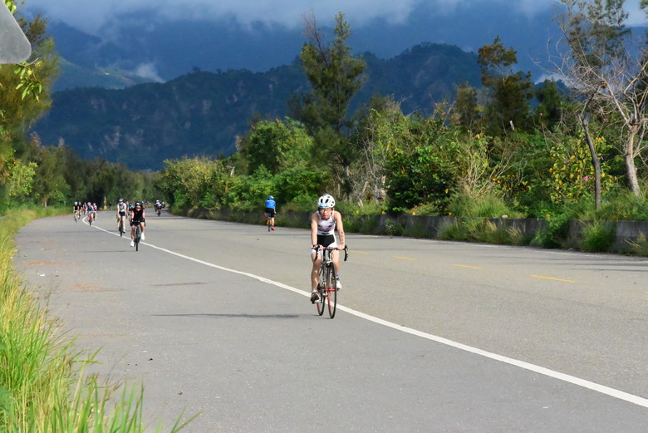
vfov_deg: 7.9
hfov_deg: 11.7
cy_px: 216
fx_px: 3152
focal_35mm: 175
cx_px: 324
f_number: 22
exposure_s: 1/4000
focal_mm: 175
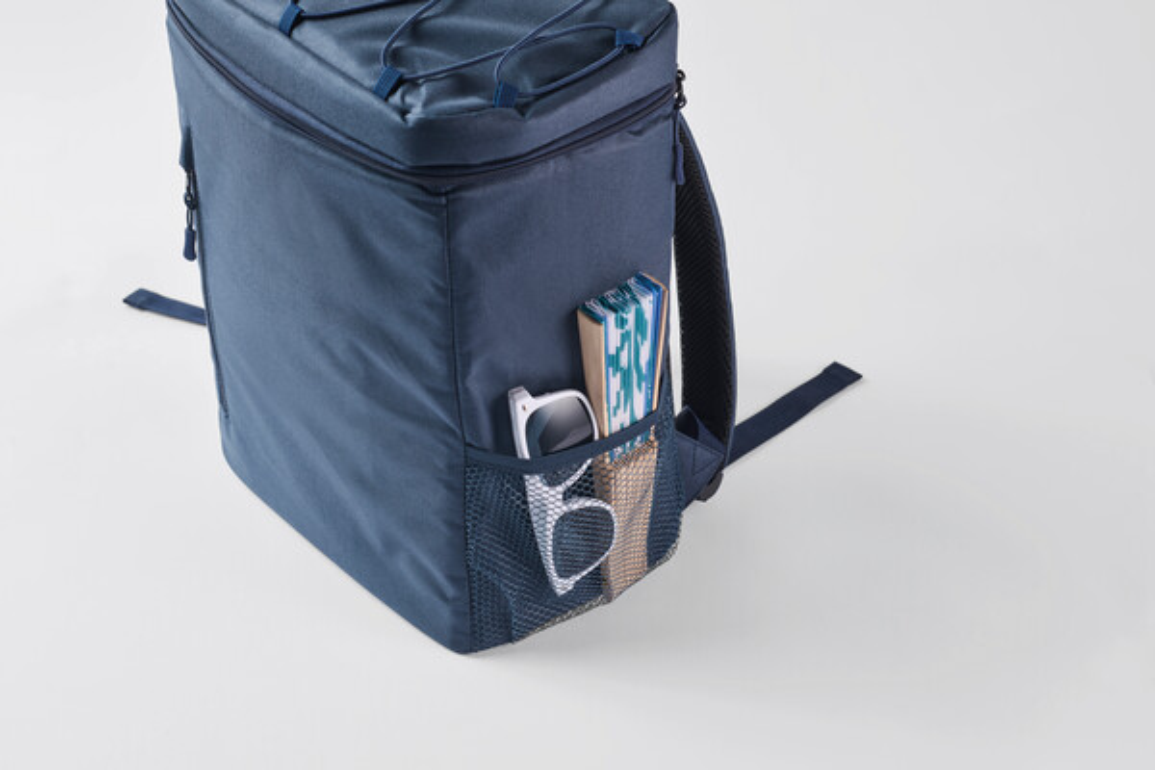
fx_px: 2727
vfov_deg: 16.1
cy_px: 385
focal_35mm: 85
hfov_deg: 23.9
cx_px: 578
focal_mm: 85
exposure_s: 1/125
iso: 125
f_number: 11
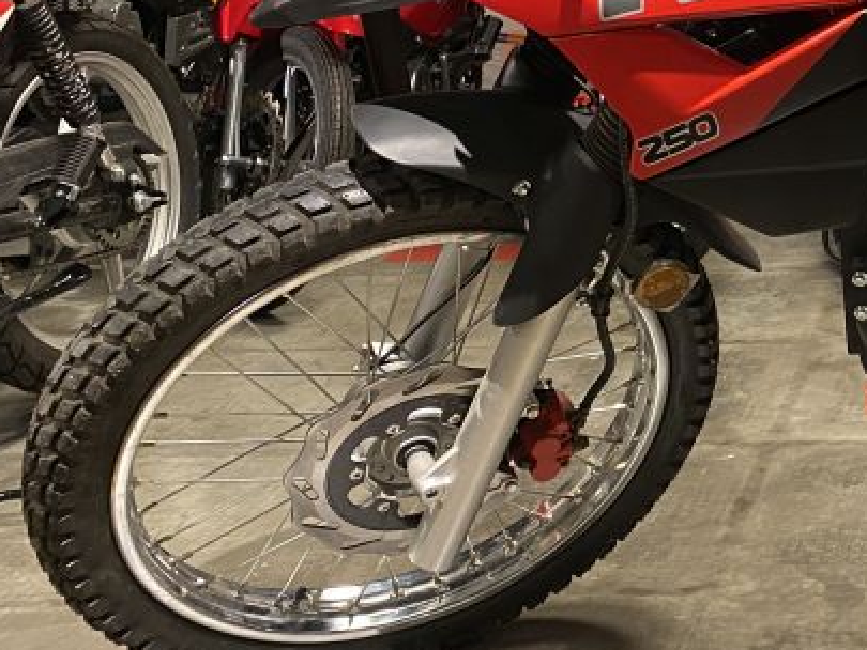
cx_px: 1090
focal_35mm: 68
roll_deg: +0.2
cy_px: 112
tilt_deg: -10.3
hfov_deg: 25.2
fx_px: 1704
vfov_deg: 21.3
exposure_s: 1/50
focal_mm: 4.25
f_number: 1.8
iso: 250
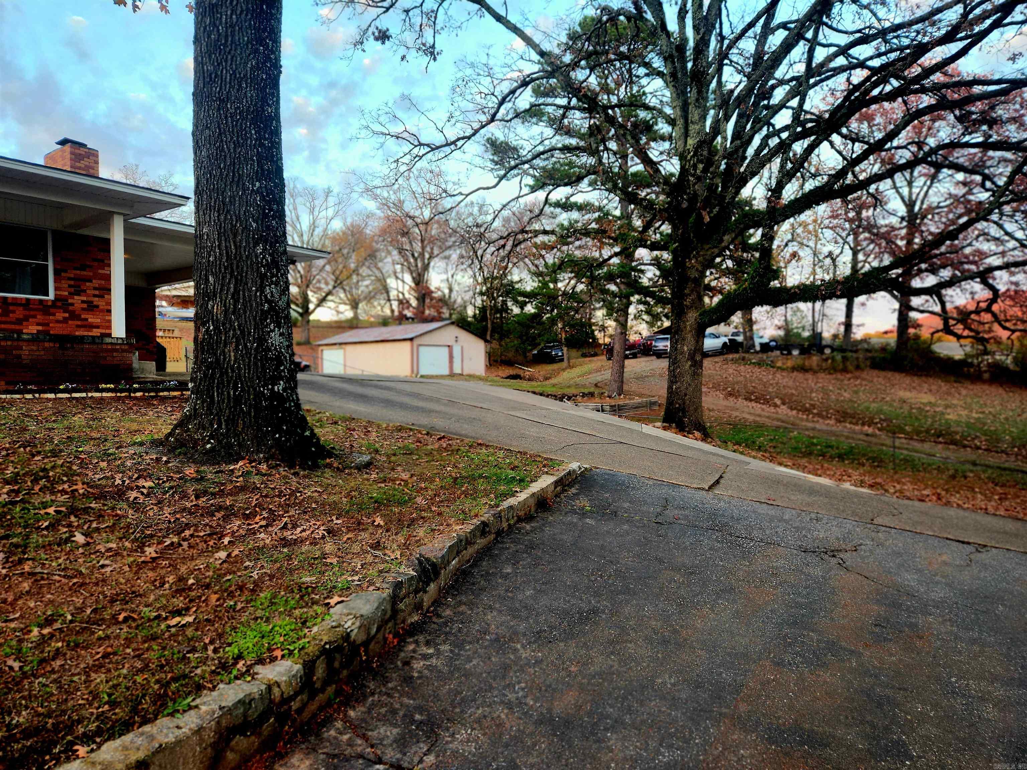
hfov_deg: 73.9
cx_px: 514
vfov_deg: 58.9
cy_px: 385
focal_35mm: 23
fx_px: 682
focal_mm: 5.4
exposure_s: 1/120
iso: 80
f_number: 1.8
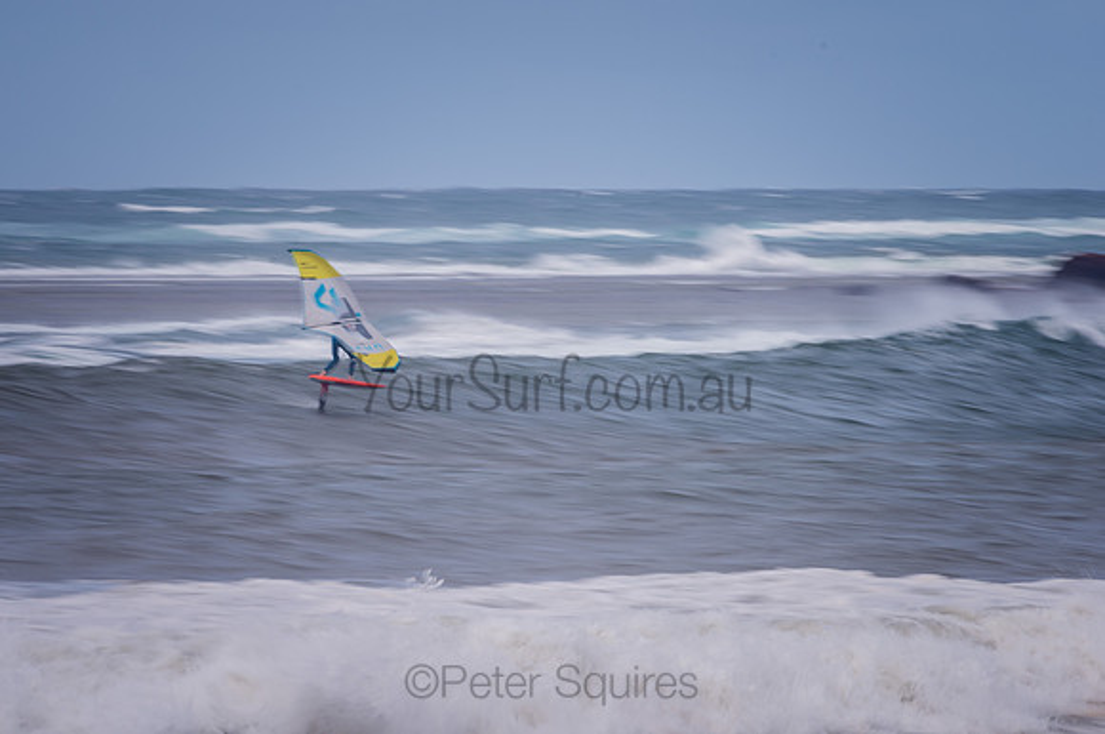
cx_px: 442
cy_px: 354
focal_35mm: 614
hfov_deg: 3.4
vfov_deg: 2.2
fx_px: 18820
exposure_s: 1/20
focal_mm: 500
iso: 31
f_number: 14
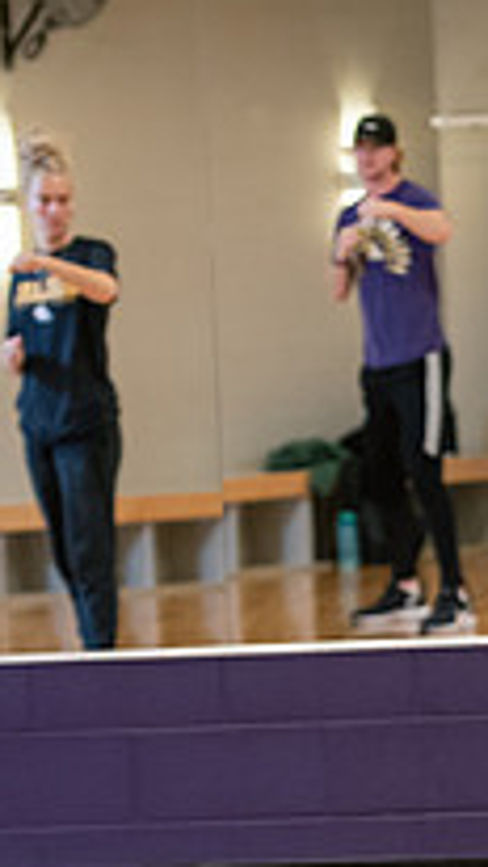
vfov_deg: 8.1
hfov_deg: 4.5
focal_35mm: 266
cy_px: 701
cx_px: 703
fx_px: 6114
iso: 1000
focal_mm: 90
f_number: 3.2
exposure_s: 1/200
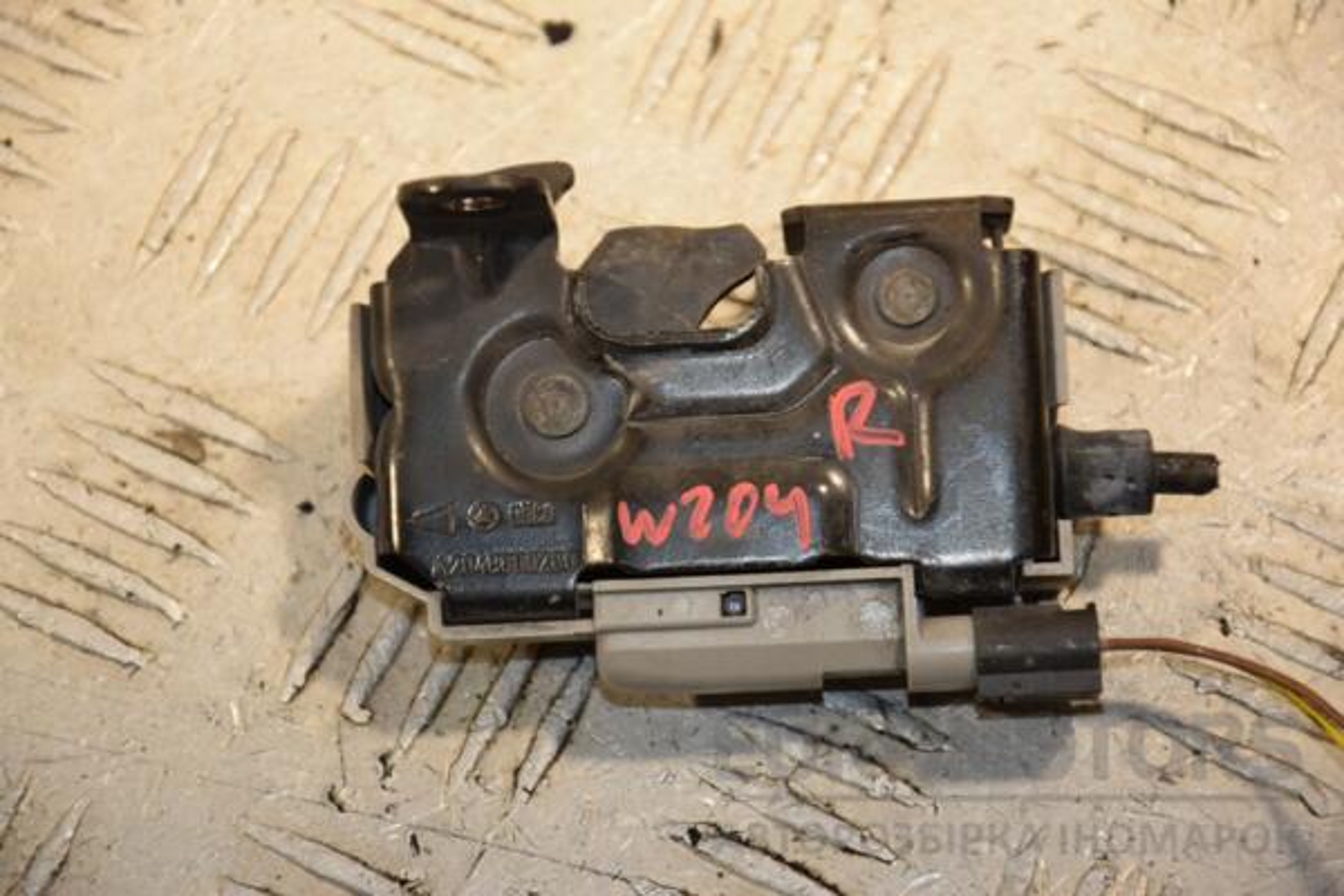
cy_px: 448
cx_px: 672
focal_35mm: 158
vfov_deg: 8.7
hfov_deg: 13.0
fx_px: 5880
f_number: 5.6
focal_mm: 105
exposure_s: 1/200
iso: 800
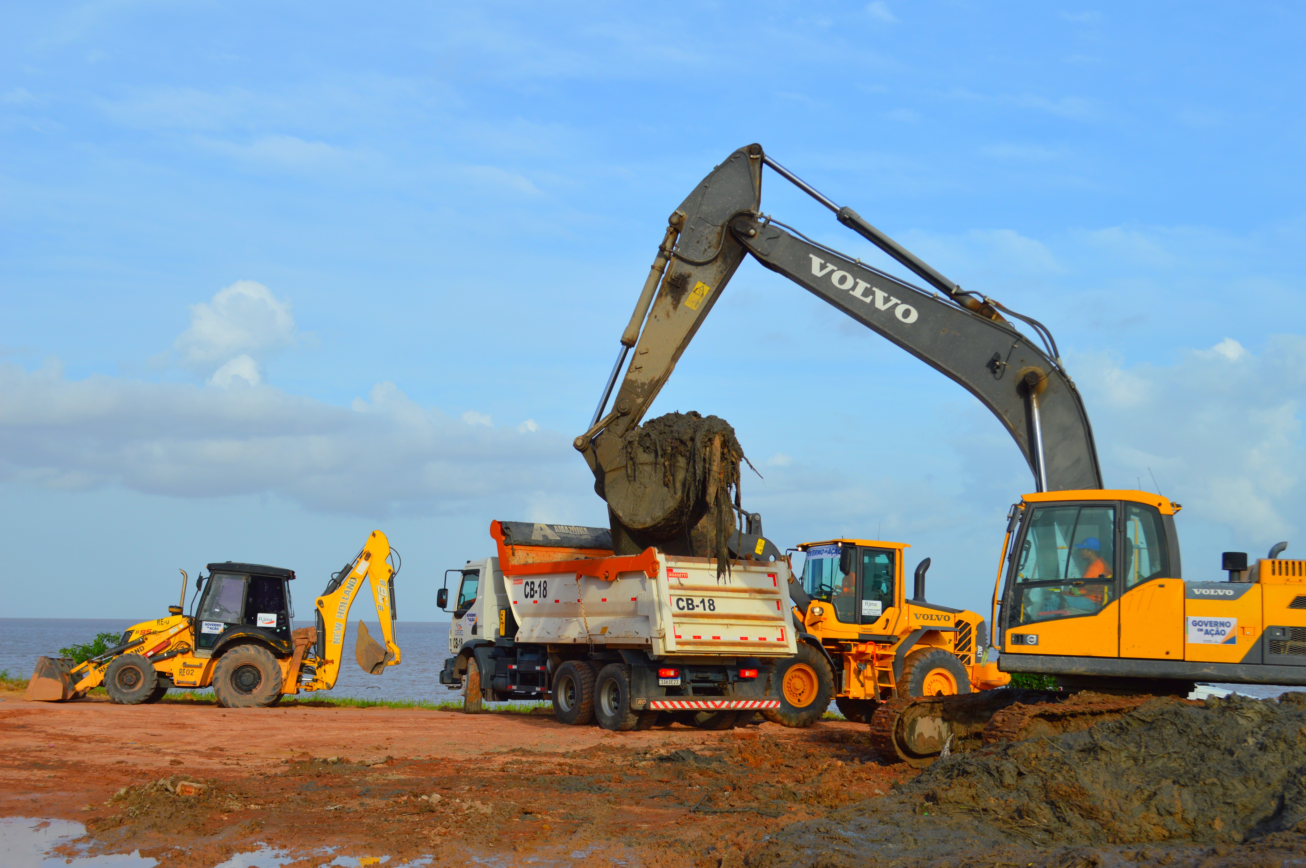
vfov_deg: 30.8
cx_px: 653
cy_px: 434
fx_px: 1577
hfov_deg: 45.0
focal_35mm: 44
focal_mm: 29
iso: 100
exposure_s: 1/320
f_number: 6.3
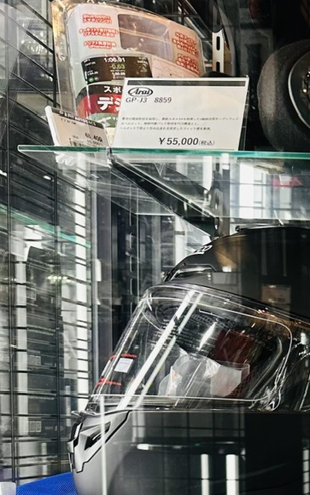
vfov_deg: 36.2
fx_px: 757
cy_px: 204
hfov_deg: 19.3
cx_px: 504
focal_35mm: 56
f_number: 1.78
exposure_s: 1/120
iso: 80
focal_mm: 6.86
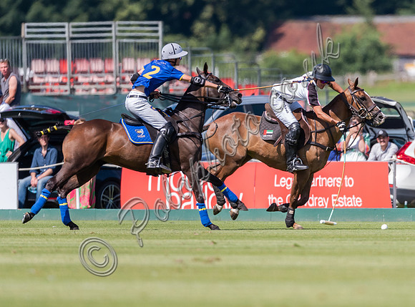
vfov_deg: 1.7
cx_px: 267
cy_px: 176
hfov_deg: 2.3
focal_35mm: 865
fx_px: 10316
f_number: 4
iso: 320
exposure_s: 1/3200
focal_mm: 500
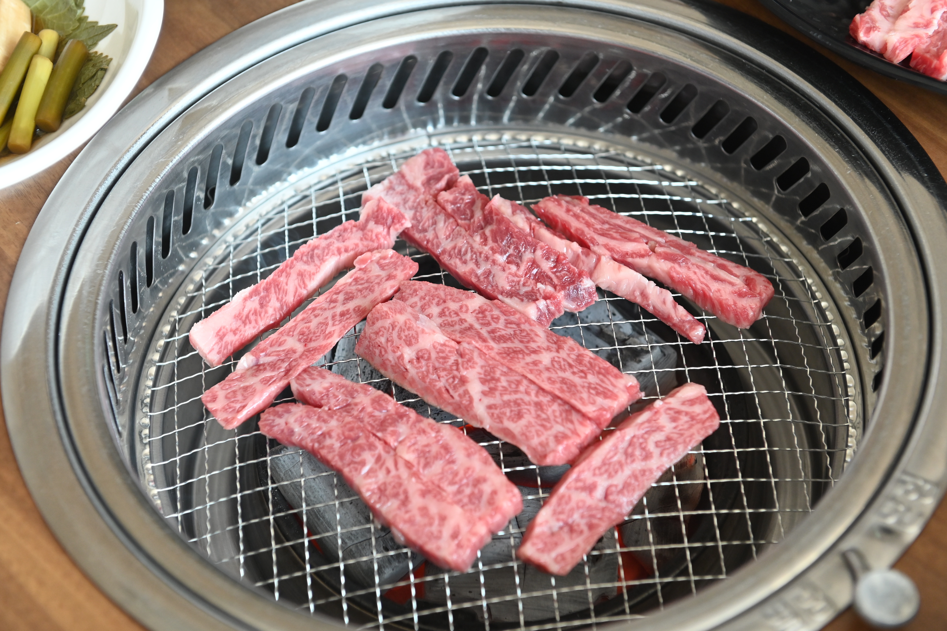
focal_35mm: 70
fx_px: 1841
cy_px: 316
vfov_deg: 19.4
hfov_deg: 28.9
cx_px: 474
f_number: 4
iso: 1400
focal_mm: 70
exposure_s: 1/320
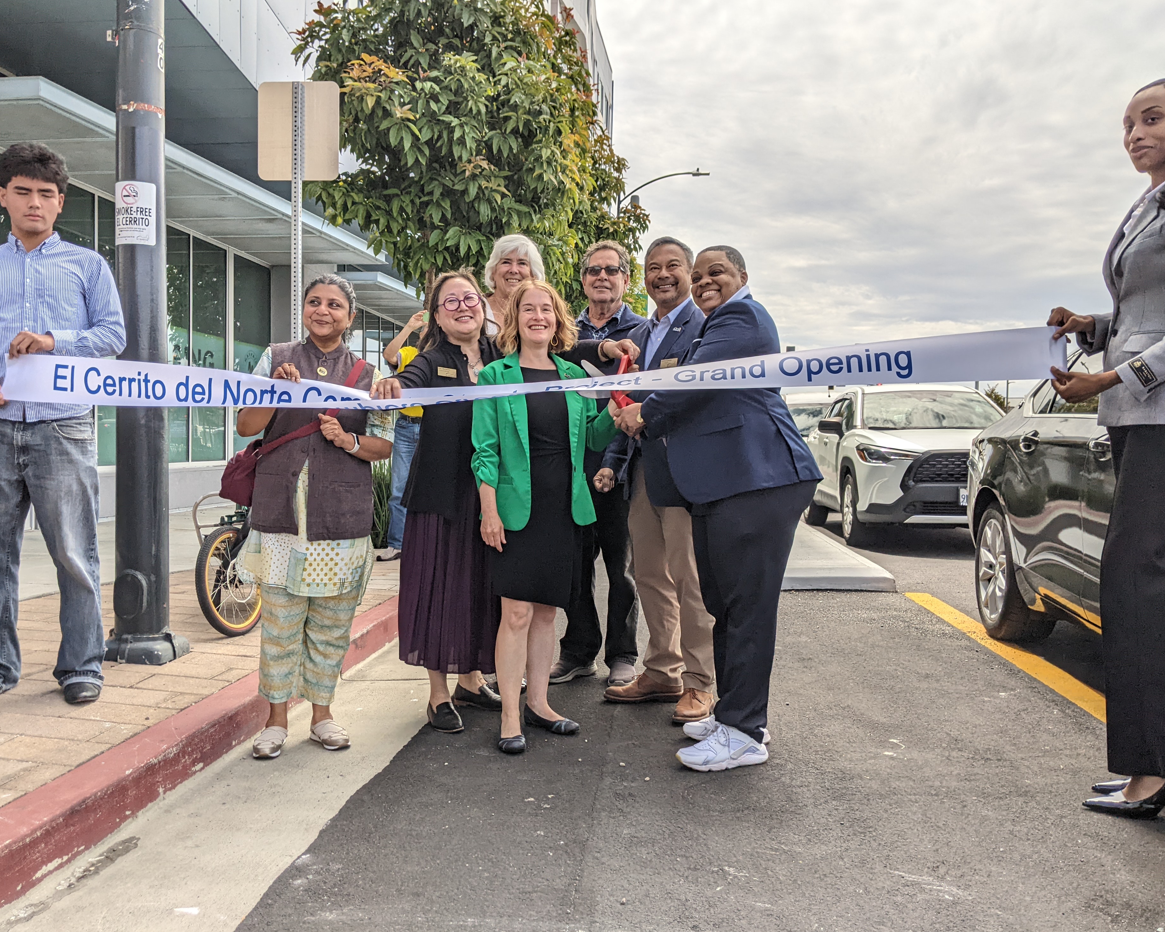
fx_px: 1000
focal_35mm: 29
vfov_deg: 50.0
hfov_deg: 60.4
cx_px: 533
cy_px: 471
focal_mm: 4.44
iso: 43
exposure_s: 1/2933
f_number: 1.8
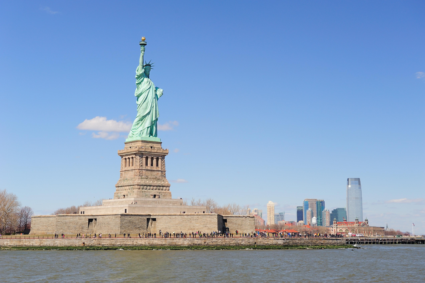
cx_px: 212
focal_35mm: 62
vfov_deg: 21.9
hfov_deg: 32.4
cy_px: 142
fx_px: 731
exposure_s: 1/350
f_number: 8
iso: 200
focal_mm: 62
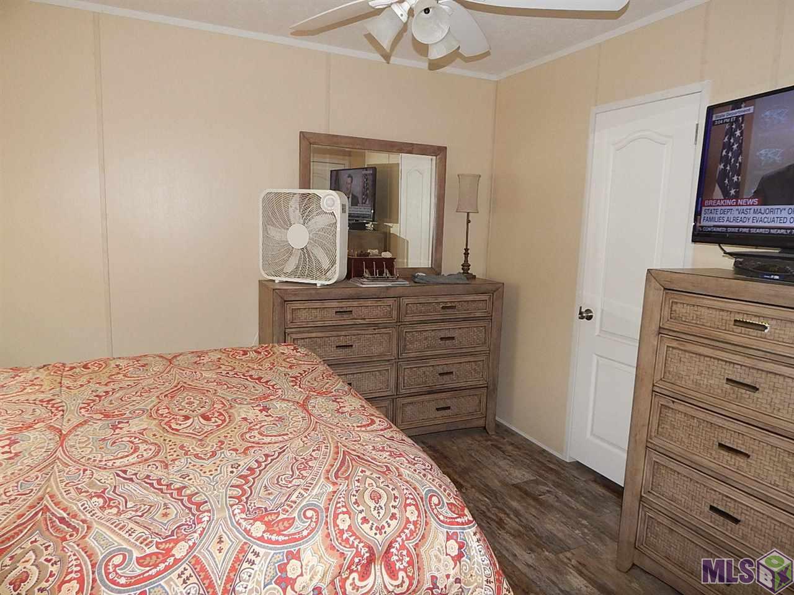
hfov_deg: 73.9
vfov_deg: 58.9
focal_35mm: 23
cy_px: 298
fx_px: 528
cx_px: 397
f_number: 3
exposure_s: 1/30
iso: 200
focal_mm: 4
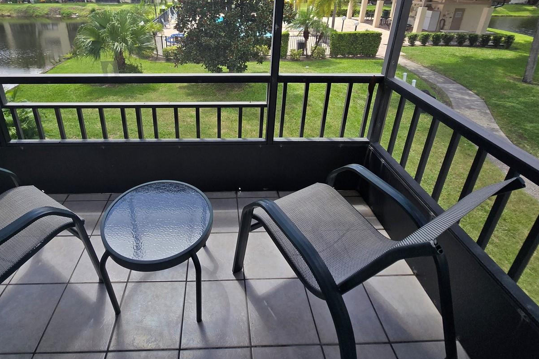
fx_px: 269
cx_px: 226
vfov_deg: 63.9
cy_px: 95
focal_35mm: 18
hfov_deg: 89.3
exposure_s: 1/857
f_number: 2.2
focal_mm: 2.2
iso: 50
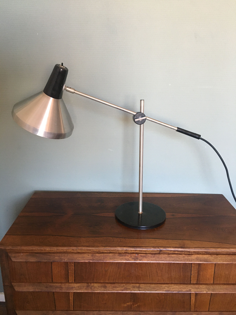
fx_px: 264
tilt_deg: -16.5
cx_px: 118
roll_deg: -1.2
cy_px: 158
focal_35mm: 29
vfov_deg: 61.7
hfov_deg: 48.2
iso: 160
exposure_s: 1/33
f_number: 2.2
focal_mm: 4.15
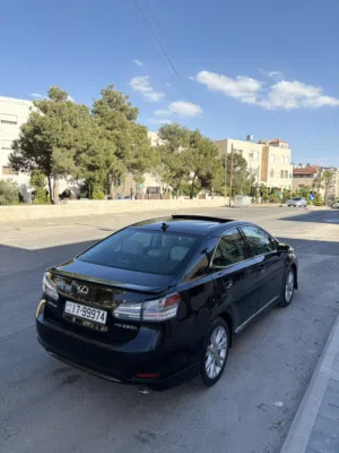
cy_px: 226
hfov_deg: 53.1
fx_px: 339
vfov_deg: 67.3
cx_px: 170
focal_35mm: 26
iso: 50
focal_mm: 5.96
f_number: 1.6
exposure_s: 1/2364
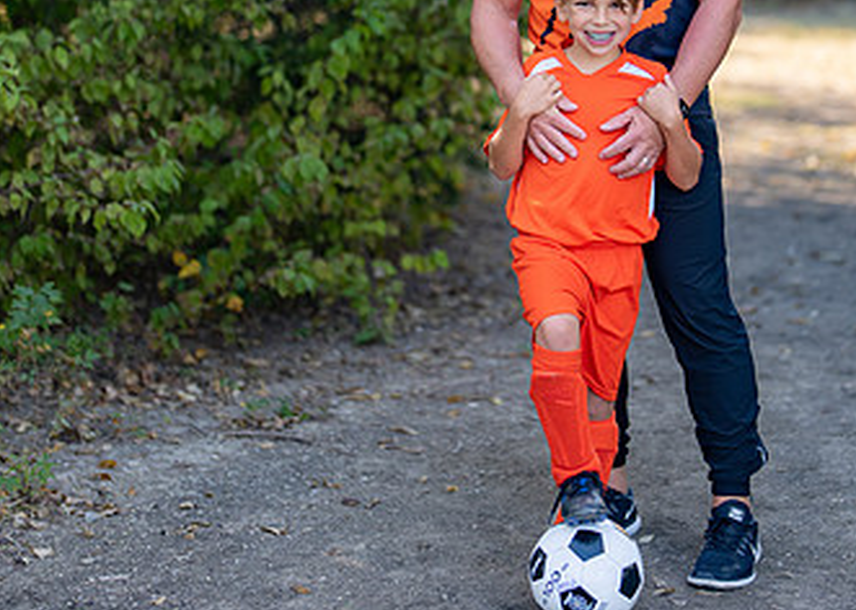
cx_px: 559
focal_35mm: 97
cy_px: 91
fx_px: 2357
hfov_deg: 20.5
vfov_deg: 14.6
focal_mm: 50
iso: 100
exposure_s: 1/800
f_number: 1.2
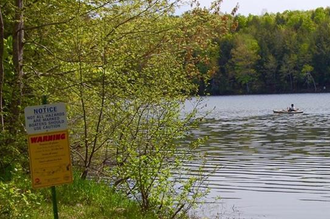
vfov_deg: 14.2
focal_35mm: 96
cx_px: 306
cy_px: 153
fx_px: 879
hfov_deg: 20.8
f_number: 9
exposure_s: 1/320
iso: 200
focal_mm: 34
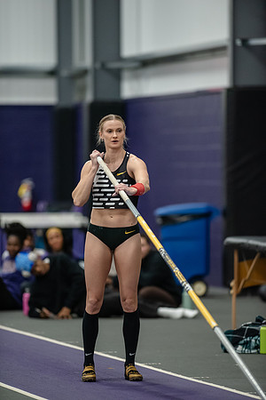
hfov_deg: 4.6
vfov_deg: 6.9
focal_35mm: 300
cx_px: 133
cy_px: 200
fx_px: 3325
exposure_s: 1/400
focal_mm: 300
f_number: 2.8
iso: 5000
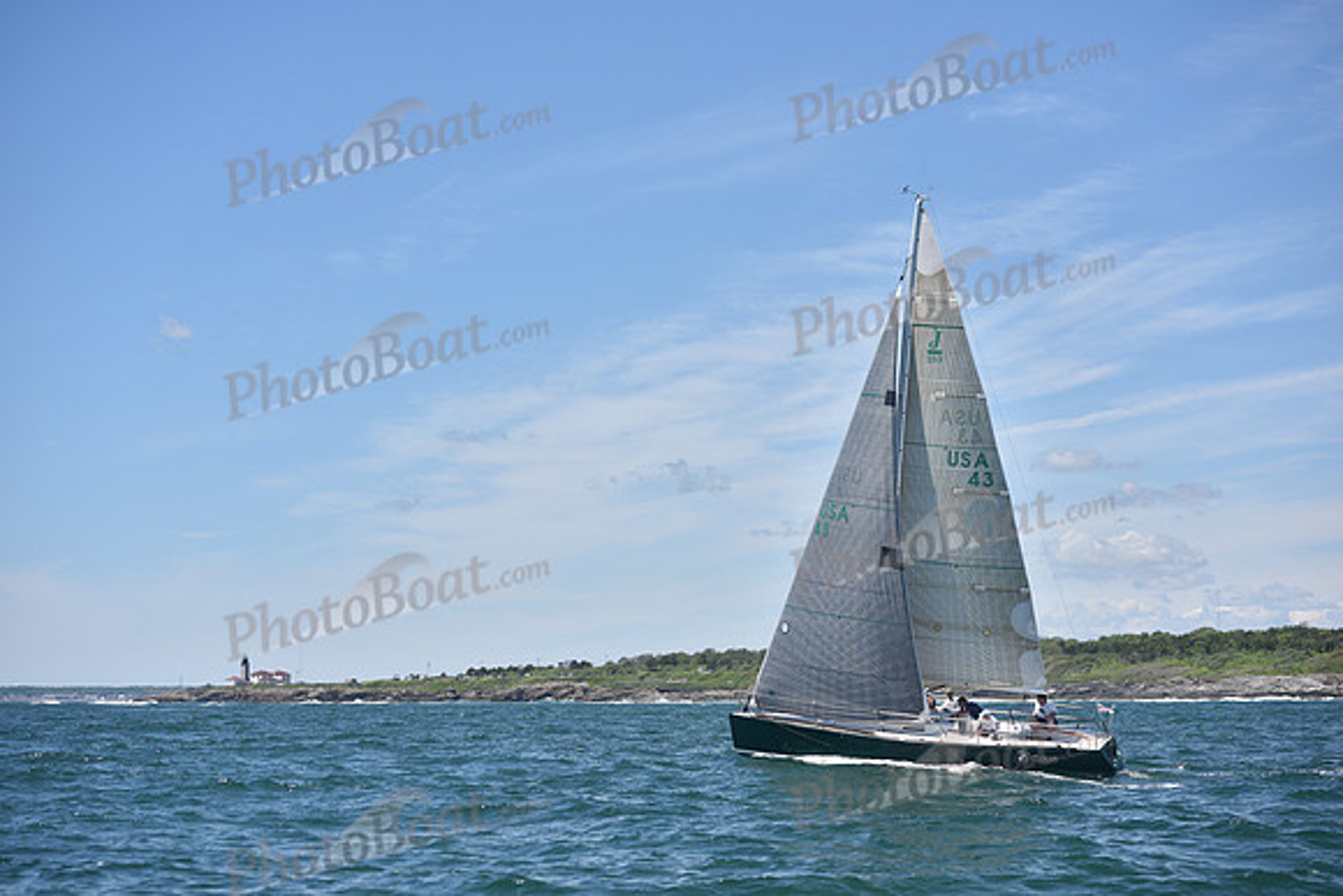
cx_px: 672
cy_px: 448
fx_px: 2612
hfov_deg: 28.8
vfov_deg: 19.5
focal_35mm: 70
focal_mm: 70
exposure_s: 1/1000
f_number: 4.5
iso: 200
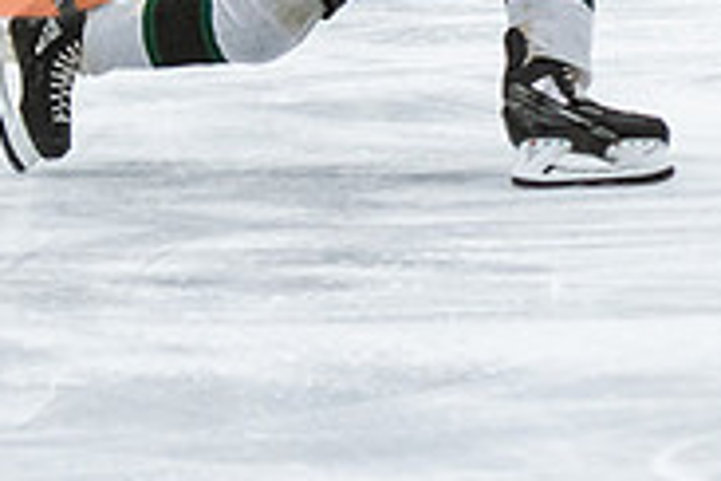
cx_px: 605
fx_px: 10654
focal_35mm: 532
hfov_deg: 3.9
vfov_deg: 2.6
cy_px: -302
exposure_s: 1/640
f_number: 2.8
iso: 1400
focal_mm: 90
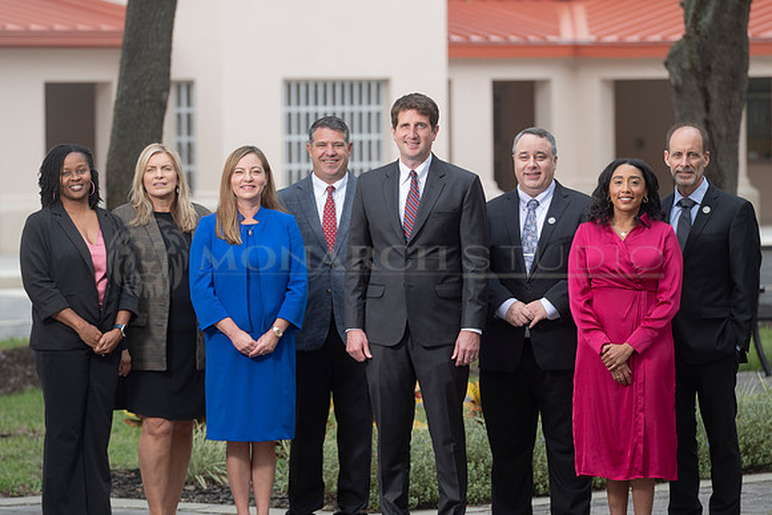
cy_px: 246
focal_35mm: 215
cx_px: 368
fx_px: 4612
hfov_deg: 9.6
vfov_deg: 6.4
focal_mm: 200
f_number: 8
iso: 250
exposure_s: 1/160
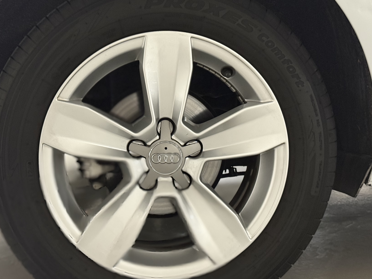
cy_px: 149
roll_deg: +1.4
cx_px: 161
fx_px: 634
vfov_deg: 24.8
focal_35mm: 59
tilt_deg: -8.9
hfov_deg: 32.7
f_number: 1.78
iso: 500
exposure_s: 1/30
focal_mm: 6.76
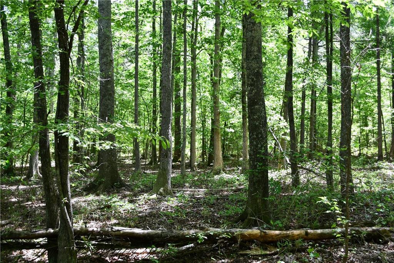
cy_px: 132
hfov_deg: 53.1
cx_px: 197
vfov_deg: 36.8
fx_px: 394
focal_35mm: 36
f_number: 3.5
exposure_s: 1/250
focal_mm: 18
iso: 400
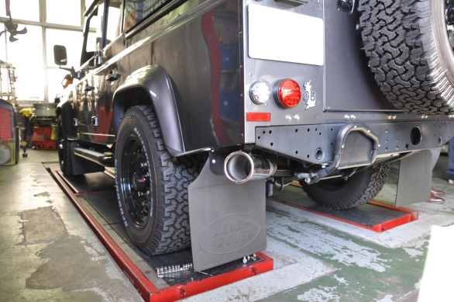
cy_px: 151
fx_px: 340
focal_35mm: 27
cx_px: 227
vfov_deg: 47.8
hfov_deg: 67.5
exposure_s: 1/20
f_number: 5.6
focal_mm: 18
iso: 220
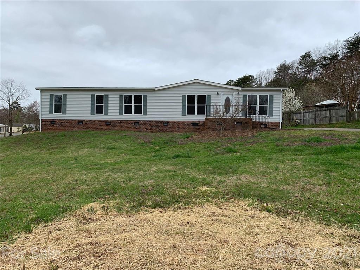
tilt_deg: -0.9
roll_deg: +0.5
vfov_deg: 53.1
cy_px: 135
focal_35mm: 26
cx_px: 180
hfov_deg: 67.3
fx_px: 270
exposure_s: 1/1136
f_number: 1.8
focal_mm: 4.25
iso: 25
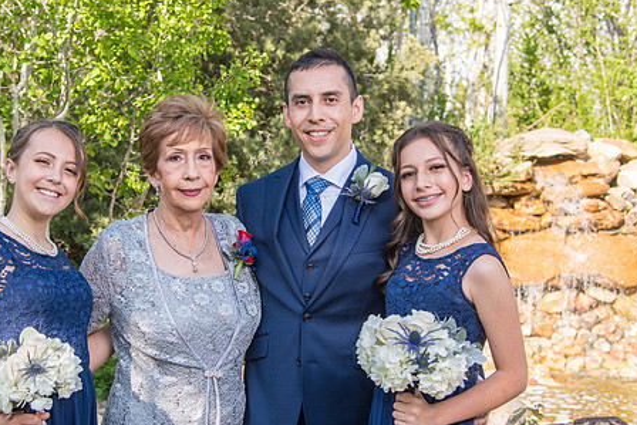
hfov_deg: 34.9
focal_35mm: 57
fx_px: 1009
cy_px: 245
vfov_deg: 23.8
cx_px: 237
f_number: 5
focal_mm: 44
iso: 100
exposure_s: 1/160
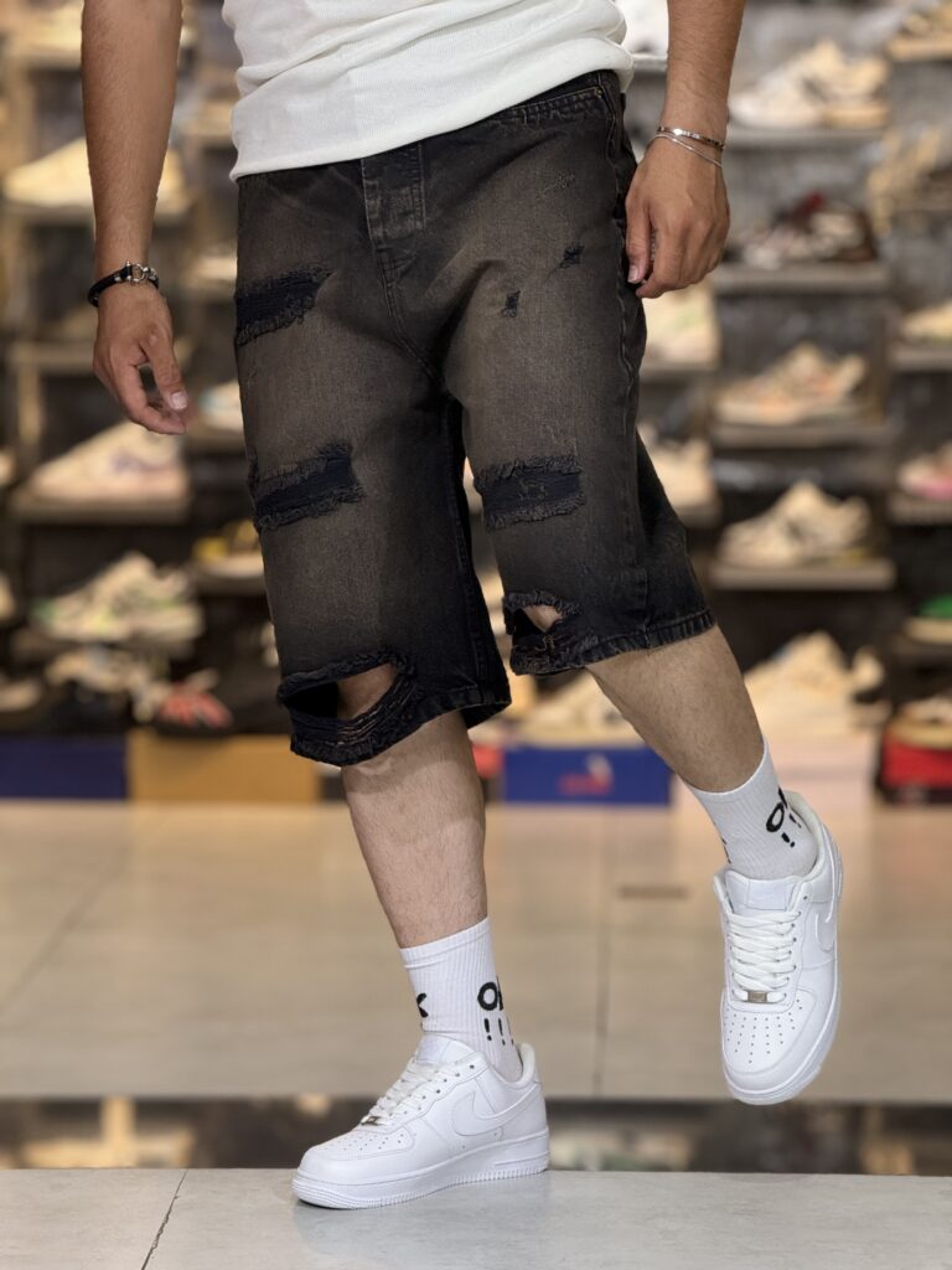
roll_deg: -0.4
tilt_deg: -6.0
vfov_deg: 16.4
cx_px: 476
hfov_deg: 12.3
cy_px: 635
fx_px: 4400
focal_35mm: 120
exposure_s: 1/100
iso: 160
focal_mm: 15.66
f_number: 2.8
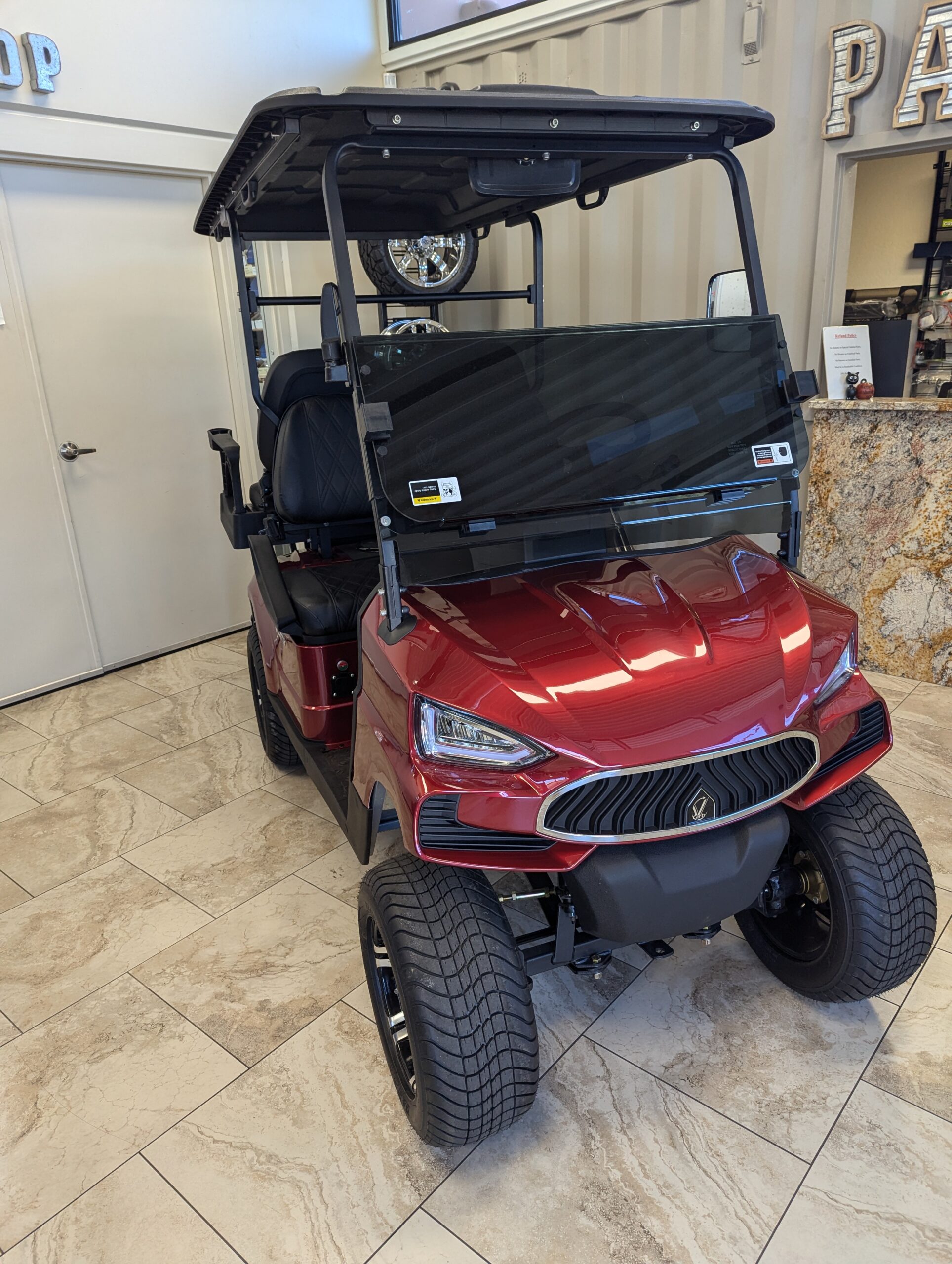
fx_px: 878
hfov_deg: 56.9
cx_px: 476
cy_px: 632
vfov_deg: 71.5
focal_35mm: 24
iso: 107
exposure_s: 1/74.8
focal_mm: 6.81
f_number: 1.85
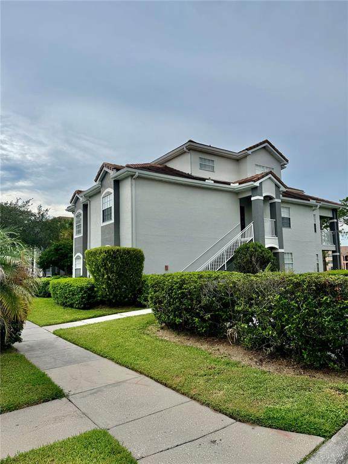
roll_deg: +1.4
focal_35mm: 24
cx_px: 174
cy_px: 232
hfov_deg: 56.8
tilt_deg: +8.0
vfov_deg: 71.6
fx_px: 322
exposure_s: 1/1812
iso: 80
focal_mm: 6.76
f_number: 1.78
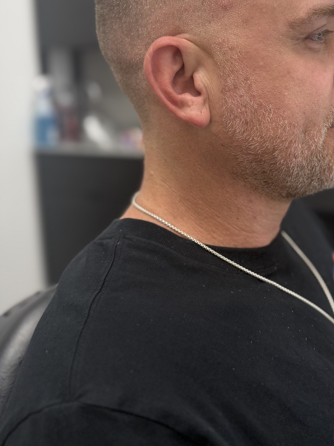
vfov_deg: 49.9
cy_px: 130
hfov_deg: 38.6
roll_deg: -0.2
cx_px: 250
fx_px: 463
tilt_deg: -8.0
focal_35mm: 36
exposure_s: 1/120
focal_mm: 6.76
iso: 200
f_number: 1.78
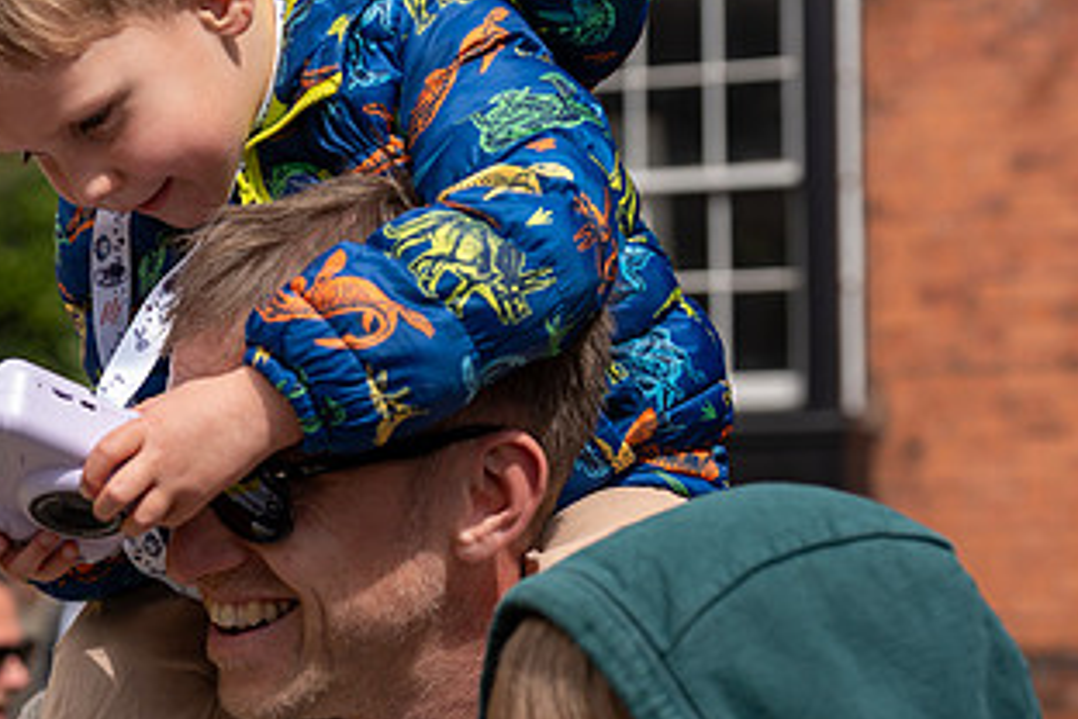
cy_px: 399
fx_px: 3892
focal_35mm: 130
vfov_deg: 10.5
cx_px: 117
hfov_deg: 15.6
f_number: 5
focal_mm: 70
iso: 250
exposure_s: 1/1000
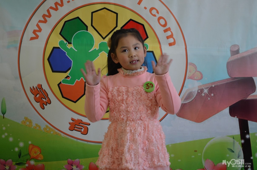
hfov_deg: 24.7
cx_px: 128
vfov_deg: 16.5
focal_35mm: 82
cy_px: 85
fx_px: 588
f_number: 5.6
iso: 400
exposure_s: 1/80
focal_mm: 55
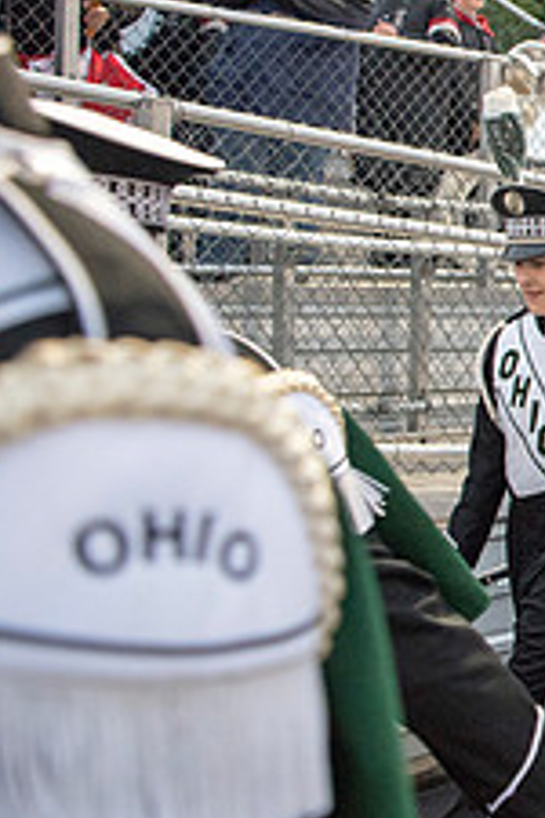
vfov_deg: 32.3
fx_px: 1408
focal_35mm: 62
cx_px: 974
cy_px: 344
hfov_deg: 17.7
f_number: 3.2
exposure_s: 1/800
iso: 2000
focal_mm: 24
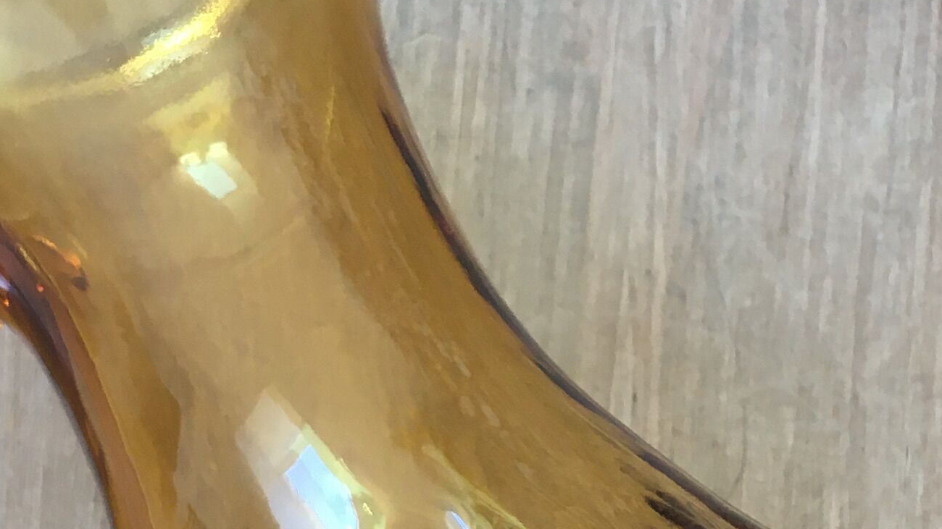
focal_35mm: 98
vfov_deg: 12.2
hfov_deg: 21.7
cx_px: 633
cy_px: 581
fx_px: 2448
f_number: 2.2
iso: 25
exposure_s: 1/33
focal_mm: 4.15
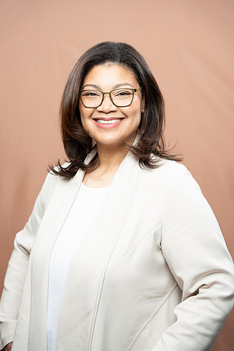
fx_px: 741
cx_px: 117
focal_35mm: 76
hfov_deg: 17.9
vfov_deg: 26.7
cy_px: 176
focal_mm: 76
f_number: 4
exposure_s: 1/160
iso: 320
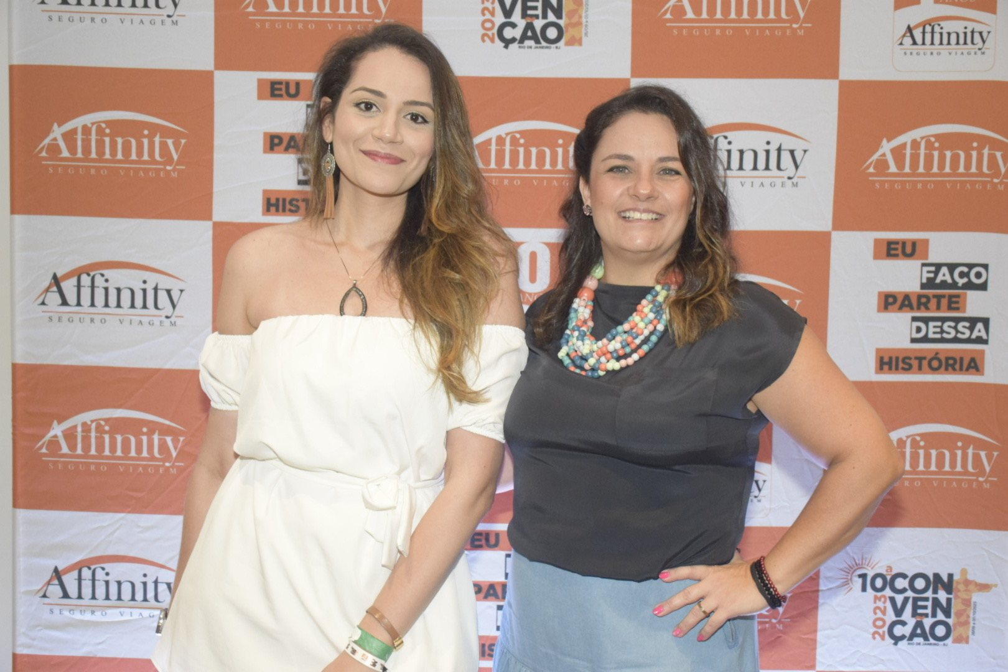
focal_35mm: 45
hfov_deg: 43.6
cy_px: 336
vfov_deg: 29.9
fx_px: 1260
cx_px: 504
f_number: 4
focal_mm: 30
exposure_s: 1/60
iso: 2500
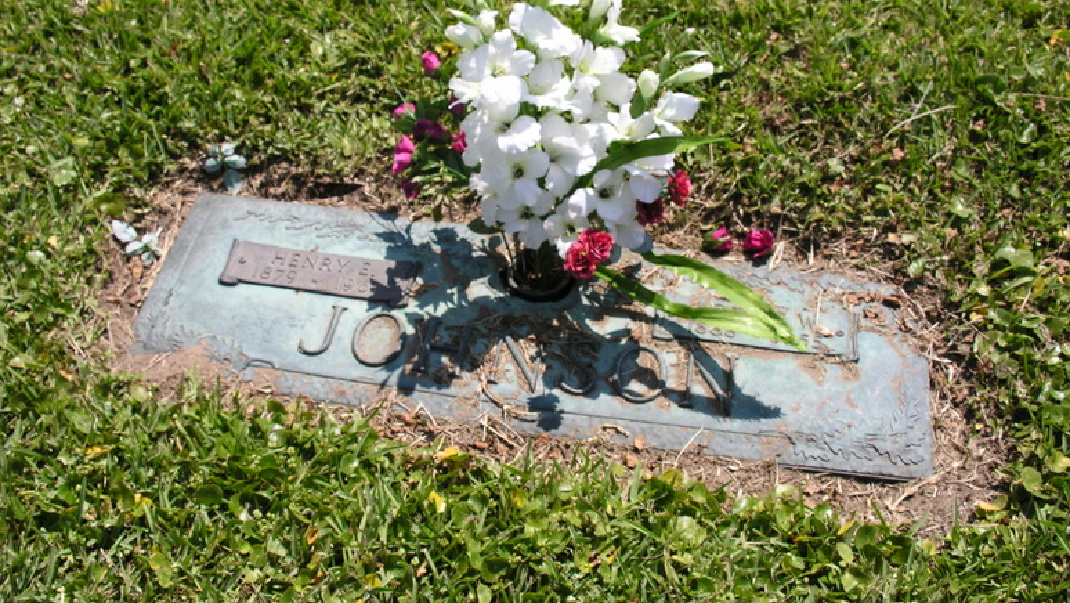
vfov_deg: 30.4
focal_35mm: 39
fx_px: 1107
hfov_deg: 51.6
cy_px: 264
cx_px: 529
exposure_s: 1/340
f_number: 5
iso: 50
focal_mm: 8.9
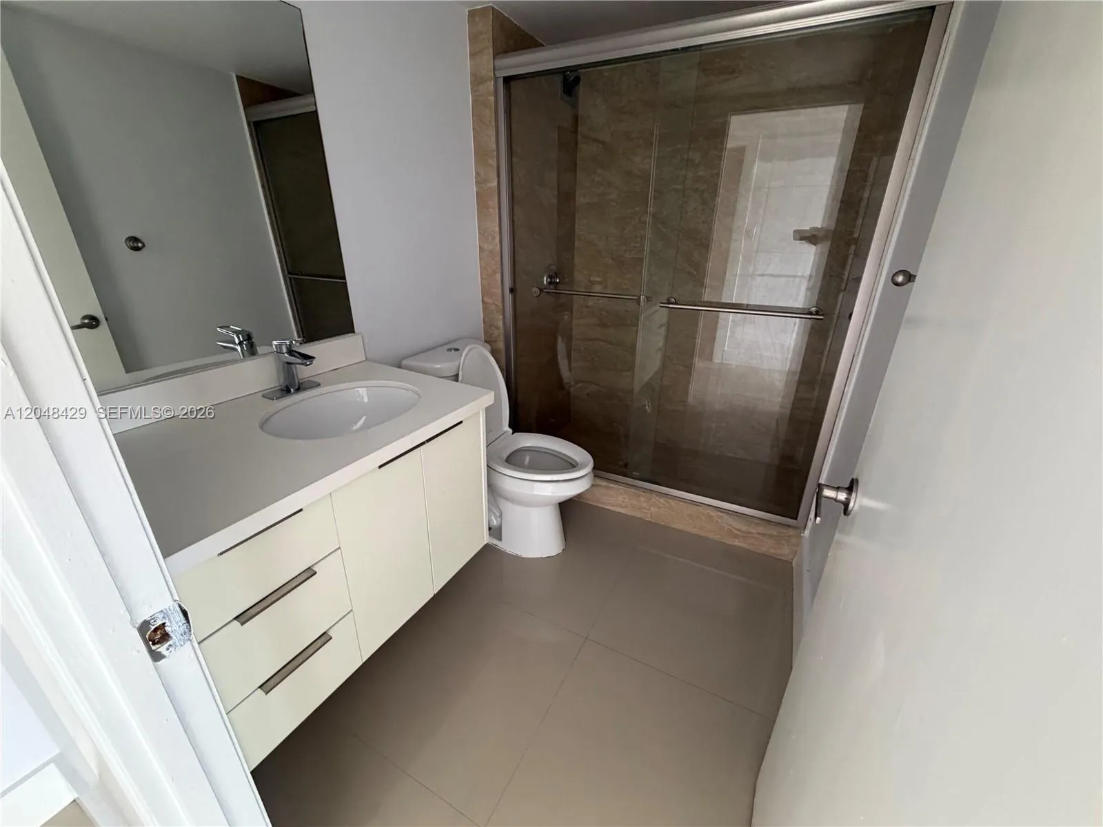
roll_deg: +0.8
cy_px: 414
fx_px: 446
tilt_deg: -23.4
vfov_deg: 85.7
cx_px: 552
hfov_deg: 102.1
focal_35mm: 14
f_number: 2.2
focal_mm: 2.22
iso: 250
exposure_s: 1/60
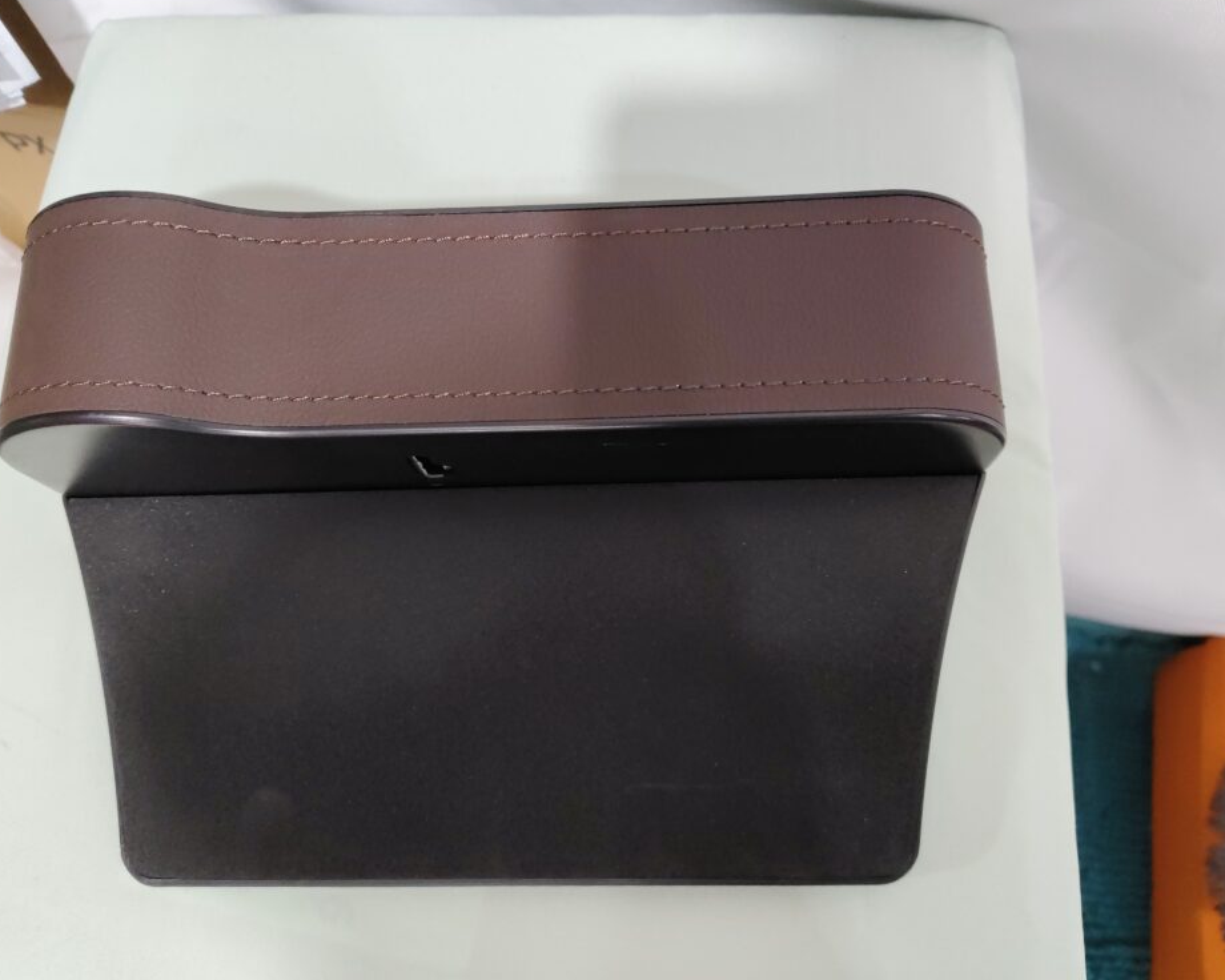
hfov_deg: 68.1
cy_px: 491
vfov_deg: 56.8
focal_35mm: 25
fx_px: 906
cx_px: 598
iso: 1148
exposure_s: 1/100
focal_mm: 5.56
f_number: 1.88
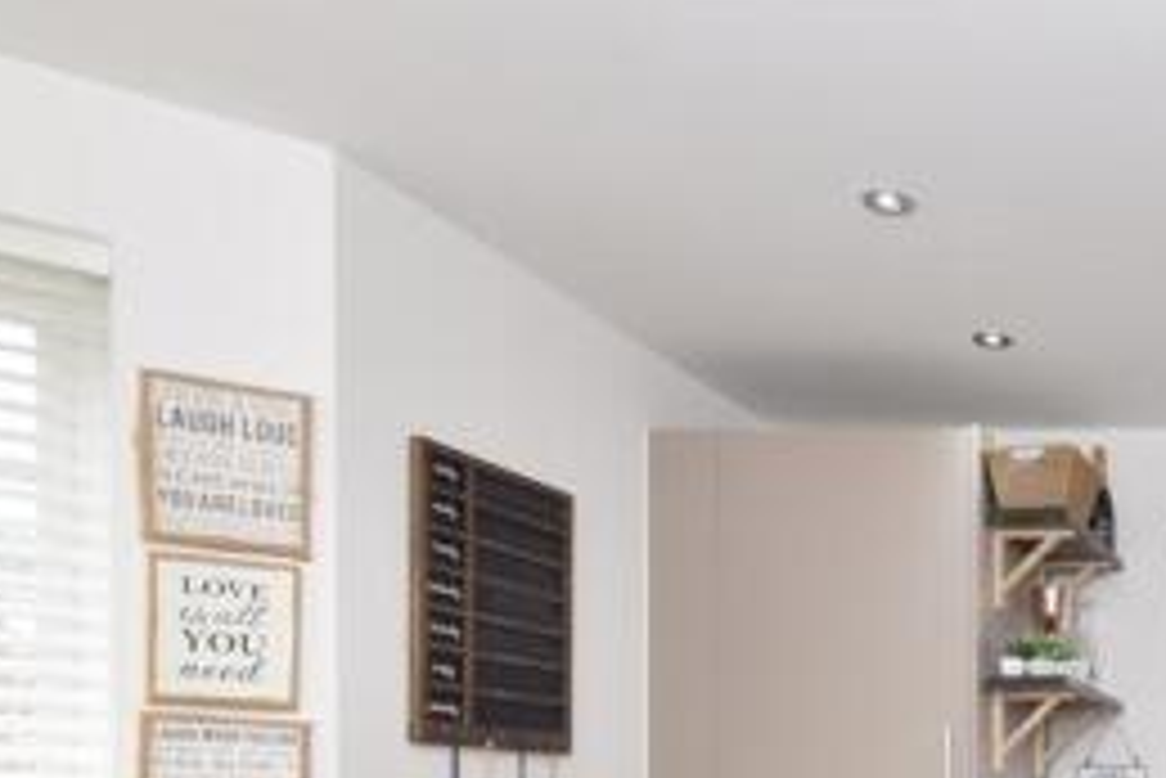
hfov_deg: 38.7
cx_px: 1369
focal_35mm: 38
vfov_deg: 31.6
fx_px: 1231
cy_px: 830
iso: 400
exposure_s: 1/25
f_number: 9
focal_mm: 10
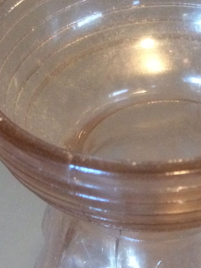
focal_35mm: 87
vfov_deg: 21.6
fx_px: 674
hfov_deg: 16.7
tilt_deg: -49.8
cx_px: 190
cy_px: 277
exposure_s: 1/20
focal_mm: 4.15
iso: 320
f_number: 2.2
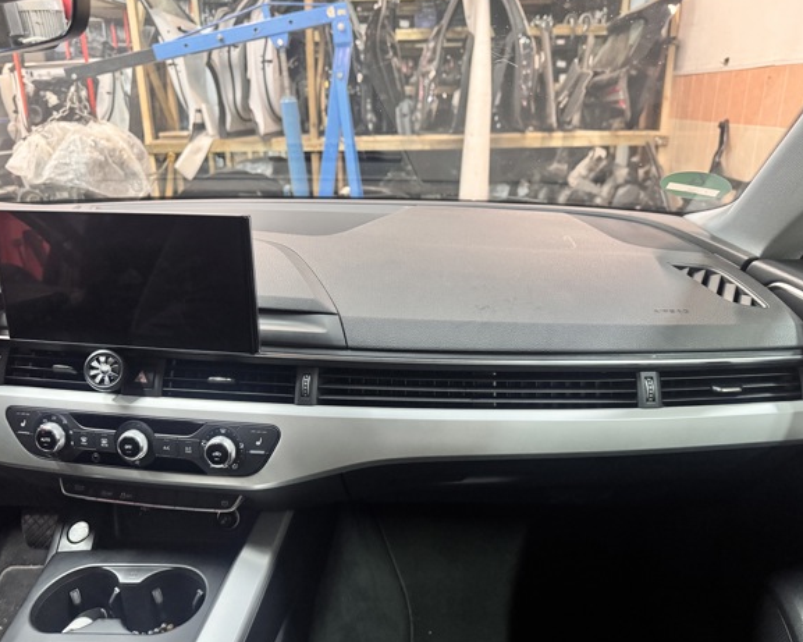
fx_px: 618
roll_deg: +1.6
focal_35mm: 26
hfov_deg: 66.1
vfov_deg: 54.9
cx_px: 408
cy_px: 315
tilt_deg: -18.9
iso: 800
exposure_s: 1/55
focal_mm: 6.76
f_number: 1.78
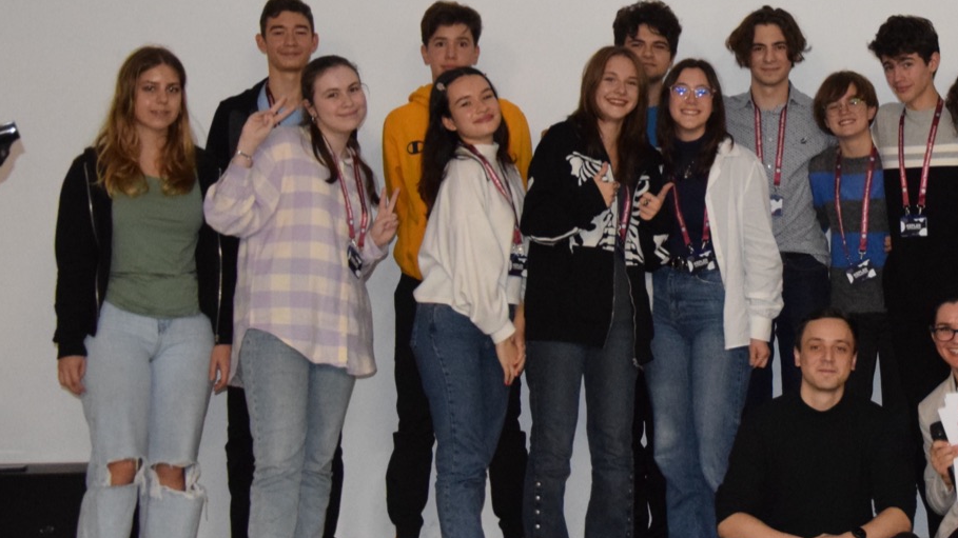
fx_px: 2108
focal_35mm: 83
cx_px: 898
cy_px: 122
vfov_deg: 14.5
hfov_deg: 24.7
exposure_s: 1/60
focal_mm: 24
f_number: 3.8
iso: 3200
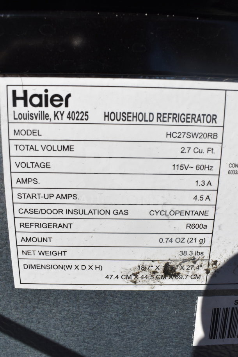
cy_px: 178
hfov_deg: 40.0
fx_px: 327
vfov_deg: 57.2
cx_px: 119
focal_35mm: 33
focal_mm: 22
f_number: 11
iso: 200
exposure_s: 1/500
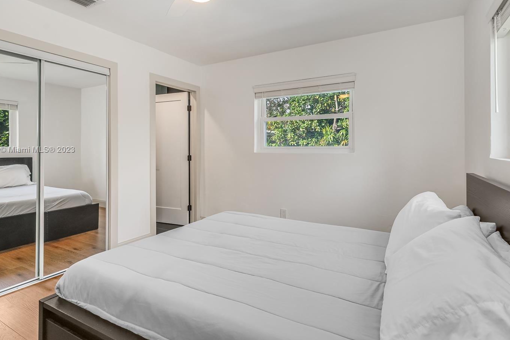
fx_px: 283
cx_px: 255
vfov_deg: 61.7
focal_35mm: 20
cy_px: 150
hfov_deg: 84.0
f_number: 8
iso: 200
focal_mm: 17
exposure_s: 1/25
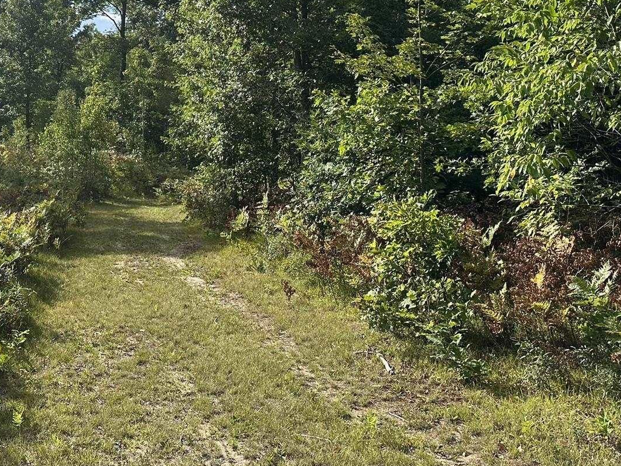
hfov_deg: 40.0
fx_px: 825
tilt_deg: +7.7
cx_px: 150
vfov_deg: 30.0
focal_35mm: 46
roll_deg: -1.5
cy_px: 40
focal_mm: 6.86
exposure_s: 1/5263
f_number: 1.78
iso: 80
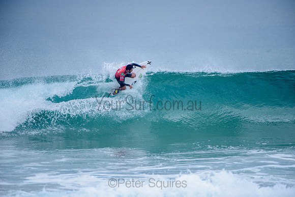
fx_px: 4098
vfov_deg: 2.8
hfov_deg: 4.1
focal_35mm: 500
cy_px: 98
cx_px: 148
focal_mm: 500
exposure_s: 1/2000
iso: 360
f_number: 5.6
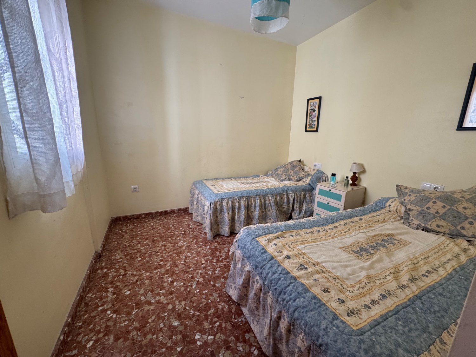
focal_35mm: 14
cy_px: 178
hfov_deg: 102.1
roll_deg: -0.8
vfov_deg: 85.7
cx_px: 238
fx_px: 193
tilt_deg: -11.4
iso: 200
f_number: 2.2
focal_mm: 2.22
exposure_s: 1/99
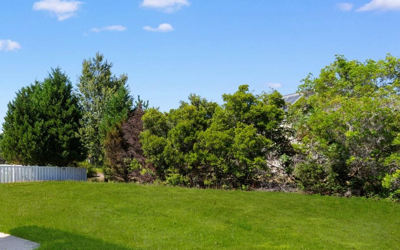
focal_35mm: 25
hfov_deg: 67.4
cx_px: 95
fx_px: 272
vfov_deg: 48.7
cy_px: 158
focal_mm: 10
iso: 100
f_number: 6.3
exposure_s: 1/160
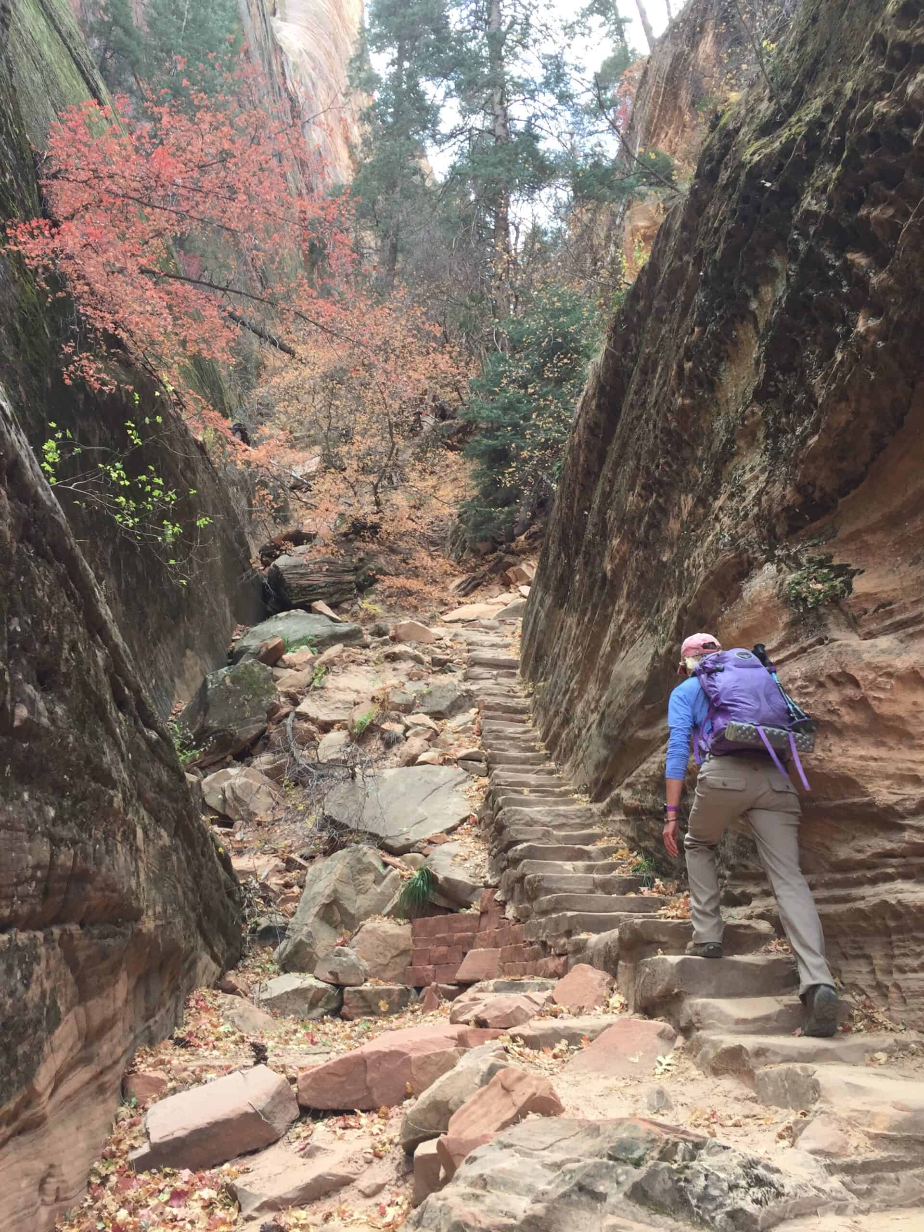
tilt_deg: +23.1
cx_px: 462
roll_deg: -0.6
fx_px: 1032
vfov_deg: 61.7
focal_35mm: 29
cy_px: 616
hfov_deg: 48.2
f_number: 2.2
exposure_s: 1/120
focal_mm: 4.15
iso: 50
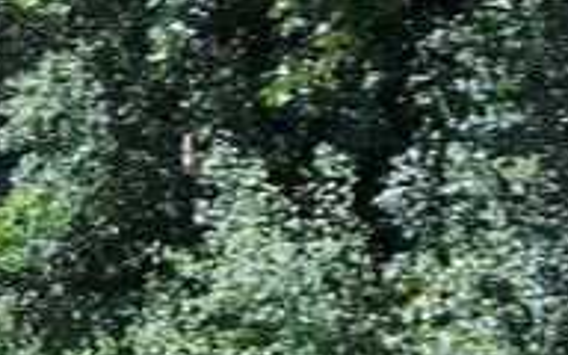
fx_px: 3050
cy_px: 509
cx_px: -1018
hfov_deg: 9.0
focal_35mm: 197
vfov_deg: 6.6
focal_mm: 3.7
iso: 40
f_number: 1.9
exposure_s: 1/547
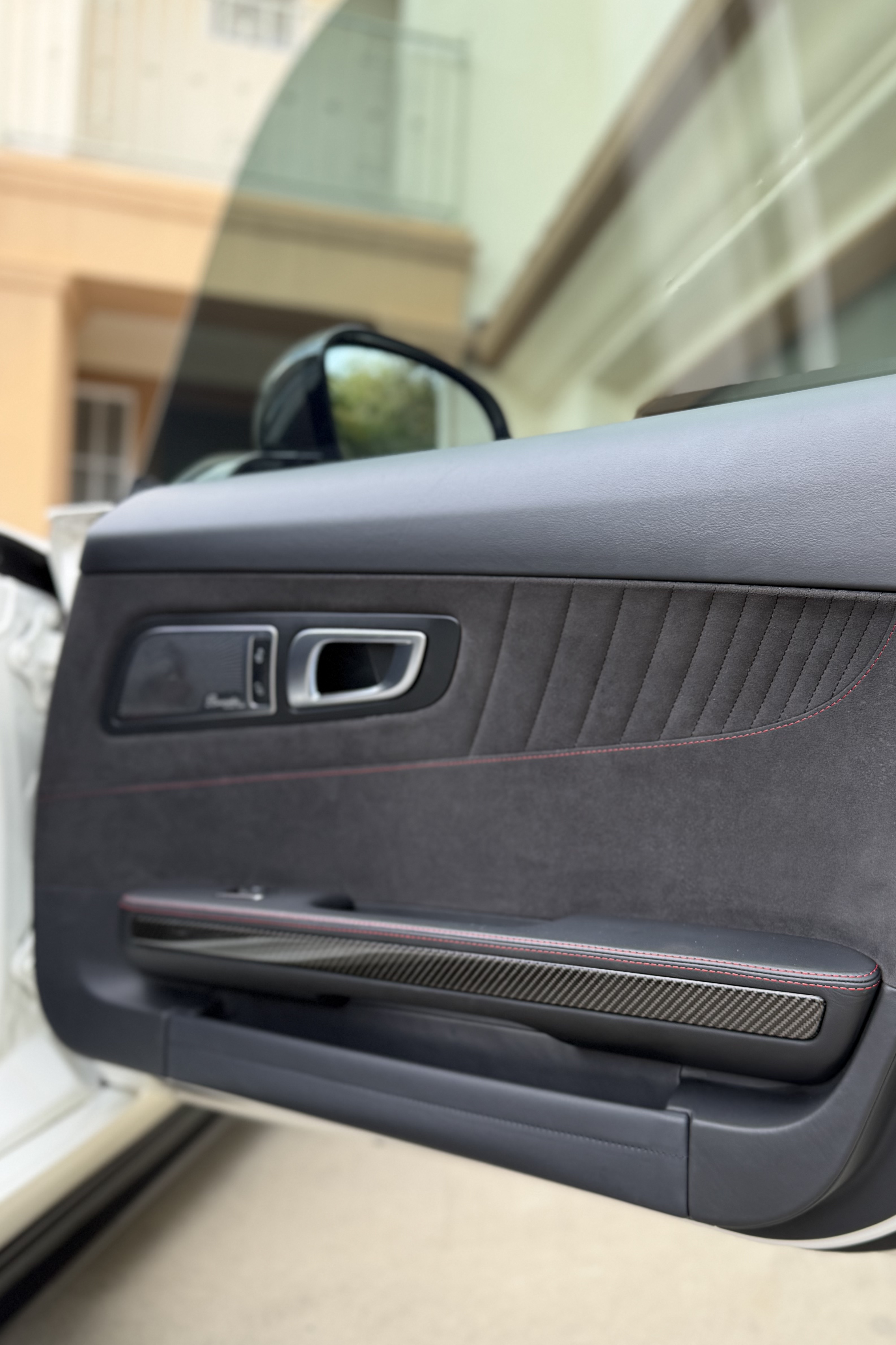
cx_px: 578
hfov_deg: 43.1
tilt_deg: -1.1
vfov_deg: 61.7
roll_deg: -3.5
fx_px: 1120
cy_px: 758
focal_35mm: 30
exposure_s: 1/121
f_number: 1.78
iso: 100
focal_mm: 6.76
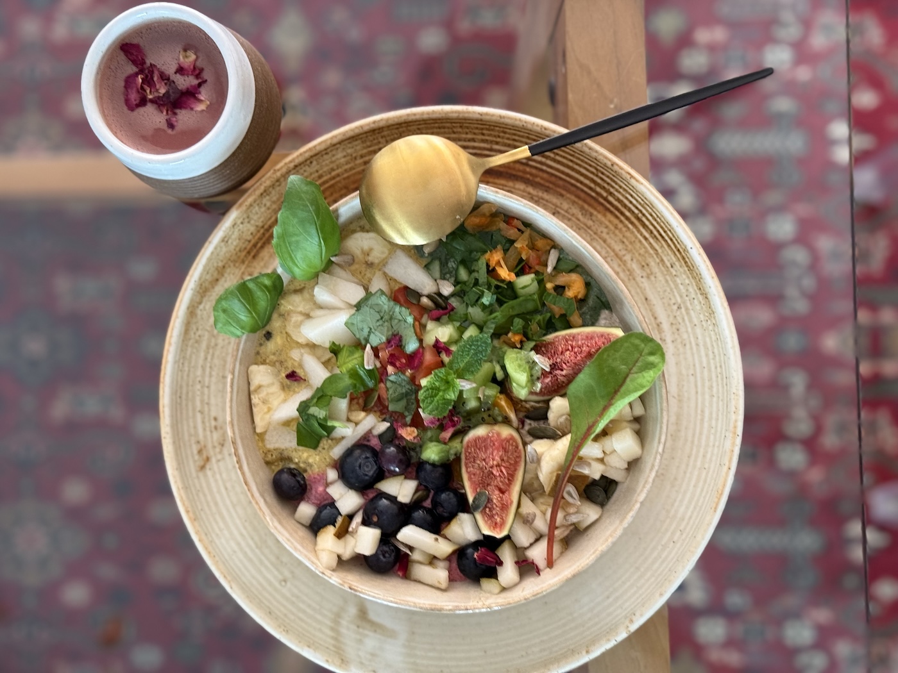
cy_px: 336
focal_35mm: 48
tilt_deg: -84.9
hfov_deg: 39.7
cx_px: 449
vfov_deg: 30.3
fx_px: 1245
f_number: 1.78
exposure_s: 1/60
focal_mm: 6.76
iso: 250
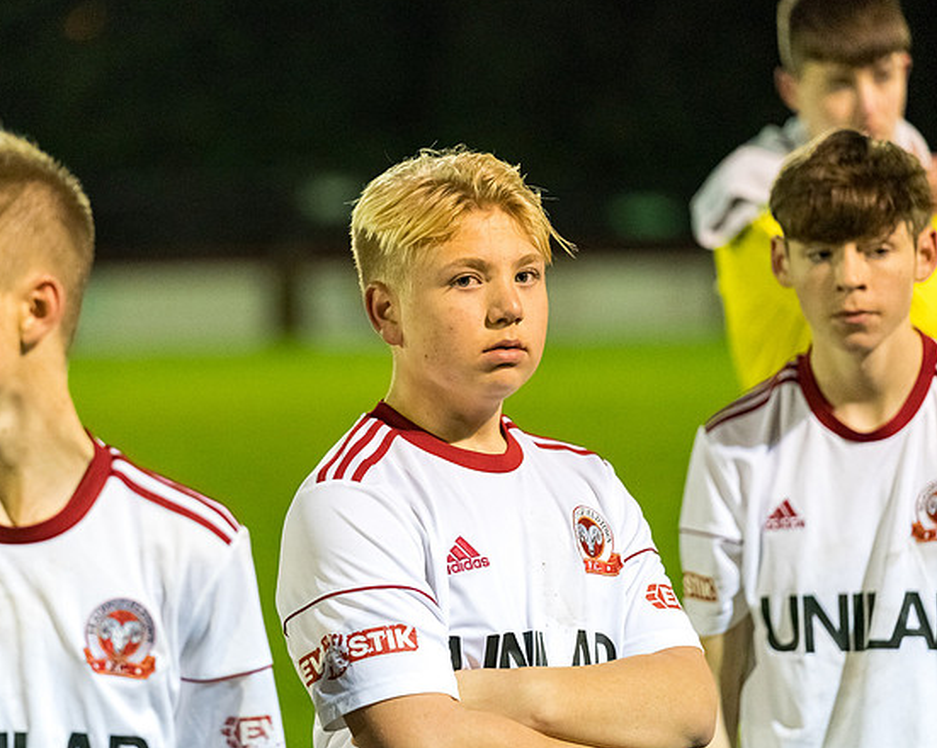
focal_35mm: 175
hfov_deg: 11.0
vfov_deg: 8.8
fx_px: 4850
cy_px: 372
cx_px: 408
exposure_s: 1/1000
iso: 6400
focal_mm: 152
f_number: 2.8
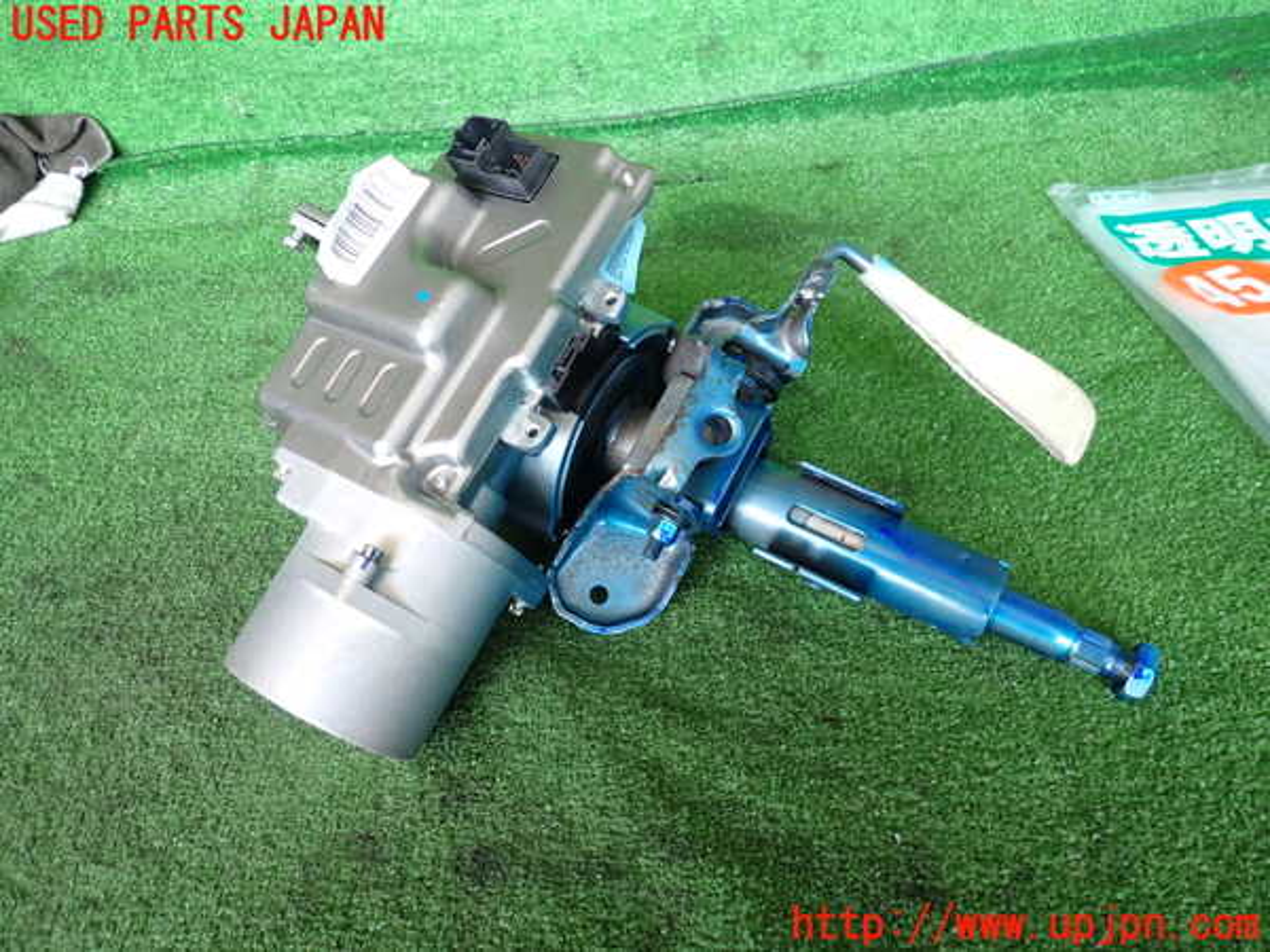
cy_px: 476
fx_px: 917
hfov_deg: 69.4
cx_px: 635
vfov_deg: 54.9
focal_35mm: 25
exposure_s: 1/60
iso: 125
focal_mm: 4.5
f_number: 2
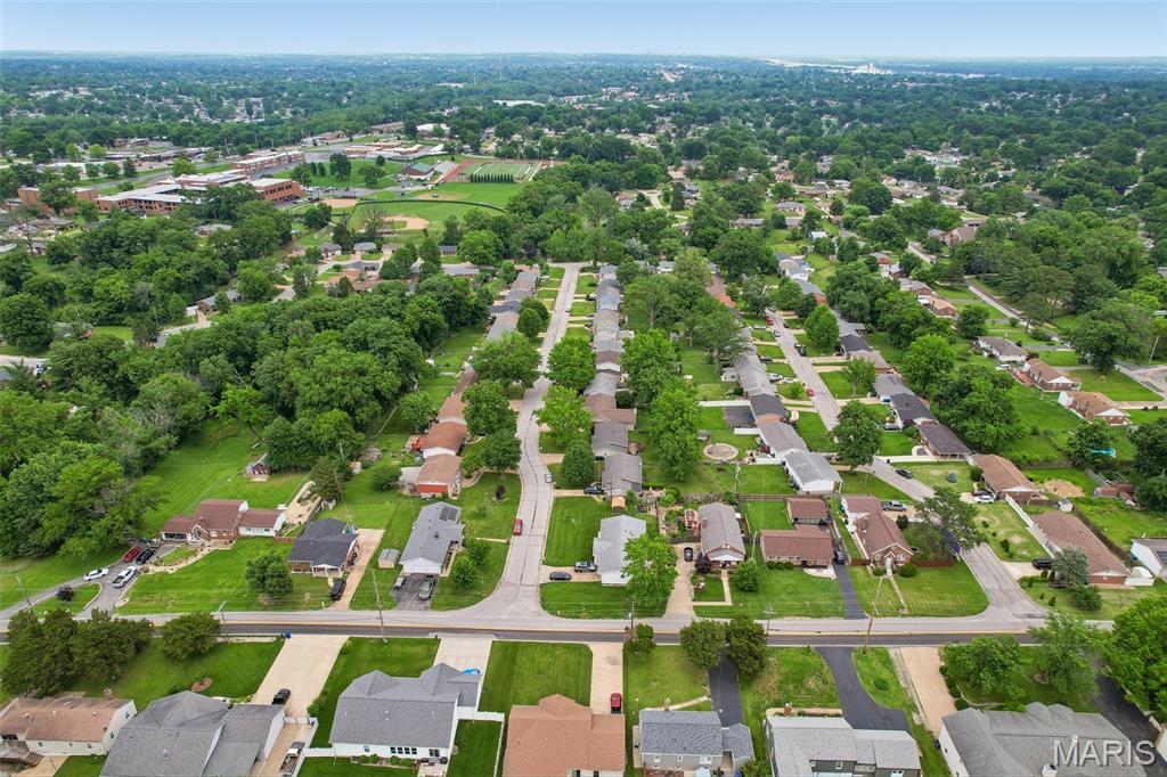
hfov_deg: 78.6
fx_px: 713
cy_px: 388
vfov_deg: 57.2
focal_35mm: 22
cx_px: 584
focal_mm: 8.4
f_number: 2.8
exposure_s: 1/1250
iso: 100
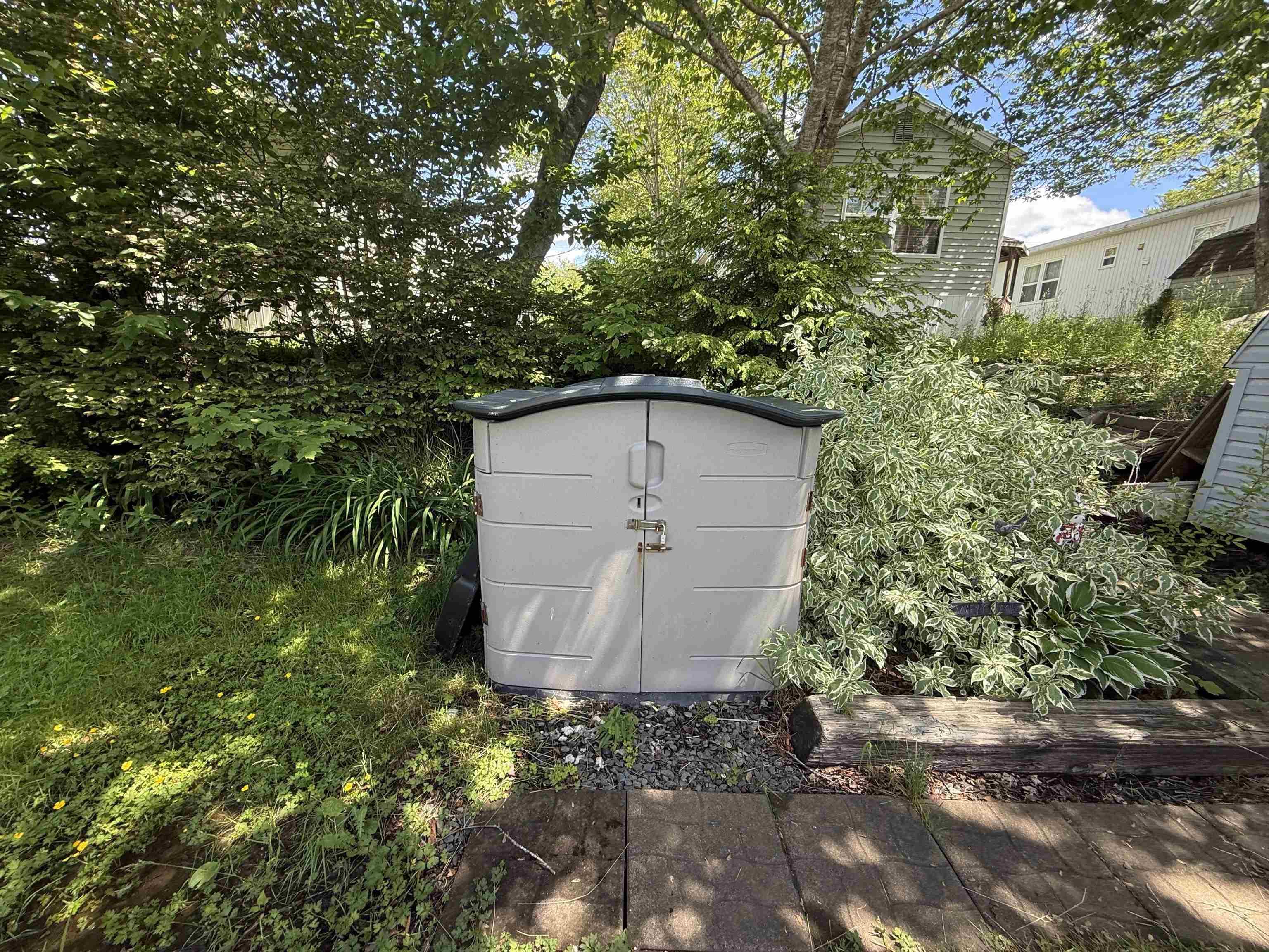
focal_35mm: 14
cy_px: 476
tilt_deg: -12.0
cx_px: 634
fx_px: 513
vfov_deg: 85.7
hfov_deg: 102.1
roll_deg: -3.4
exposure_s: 1/181
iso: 50
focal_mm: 2.22
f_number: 2.2
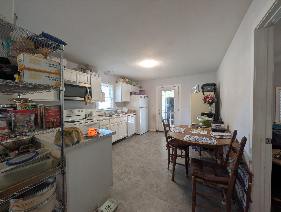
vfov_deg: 94.6
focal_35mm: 12
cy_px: 106
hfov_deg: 110.5
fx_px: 98
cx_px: 140
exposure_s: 1/40
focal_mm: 2.02
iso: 60
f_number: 1.7
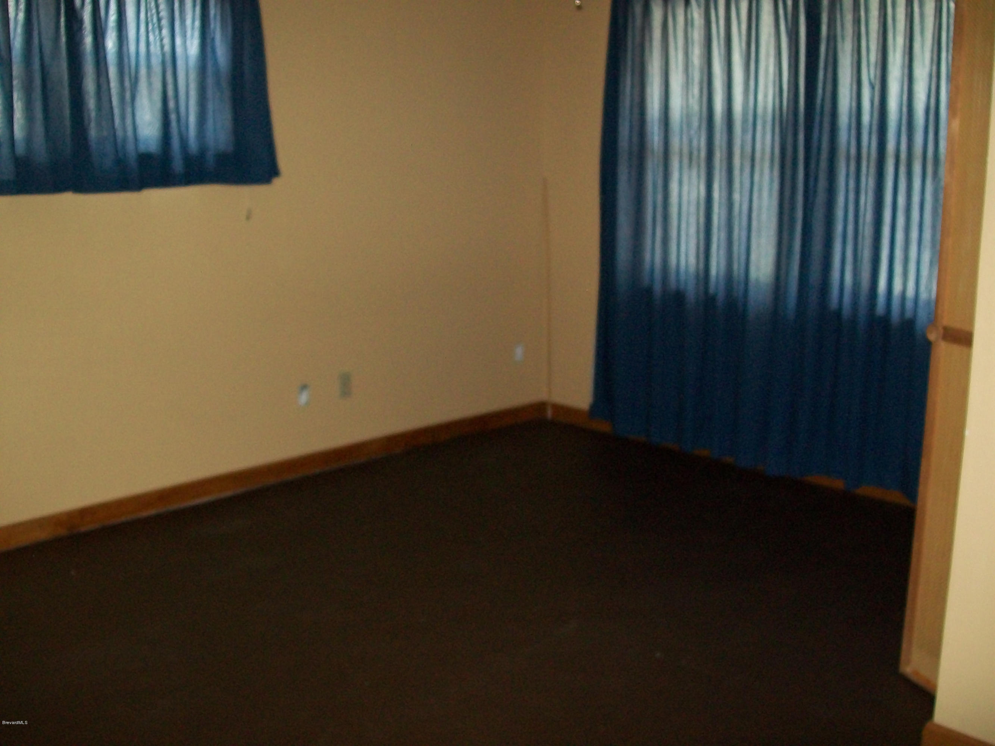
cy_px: 373
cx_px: 498
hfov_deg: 51.4
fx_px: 1035
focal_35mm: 36
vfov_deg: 39.7
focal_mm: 6
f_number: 2.7
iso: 160
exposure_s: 1/60
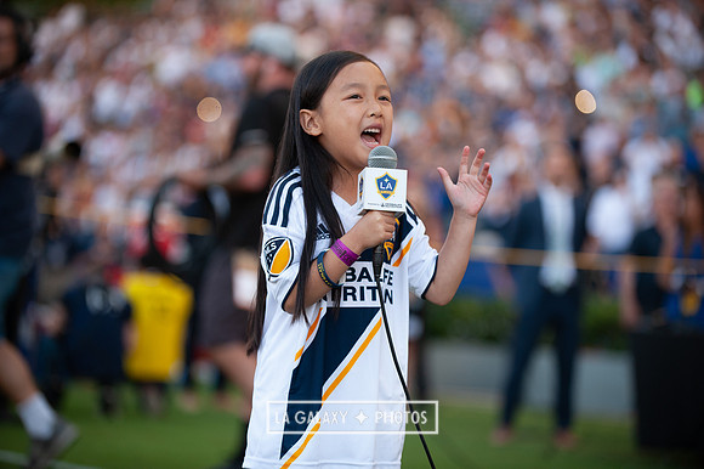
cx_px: 352
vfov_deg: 11.0
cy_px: 234
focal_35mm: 125
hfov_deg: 16.4
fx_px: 2443
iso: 800
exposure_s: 1/1250
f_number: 2.8
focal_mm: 125
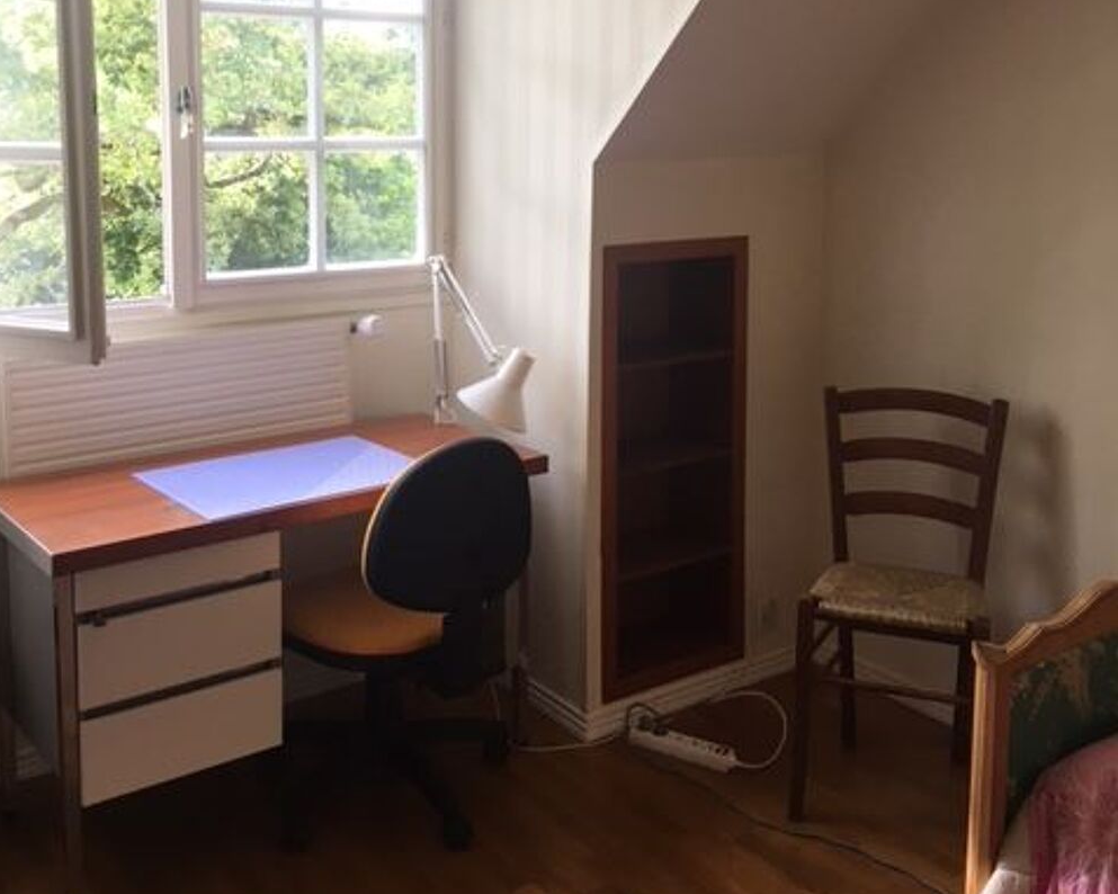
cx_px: 556
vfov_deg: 38.4
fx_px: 1257
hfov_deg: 47.9
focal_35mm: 38
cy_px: 252
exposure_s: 1/33
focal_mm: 4.15
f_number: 2.2
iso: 25
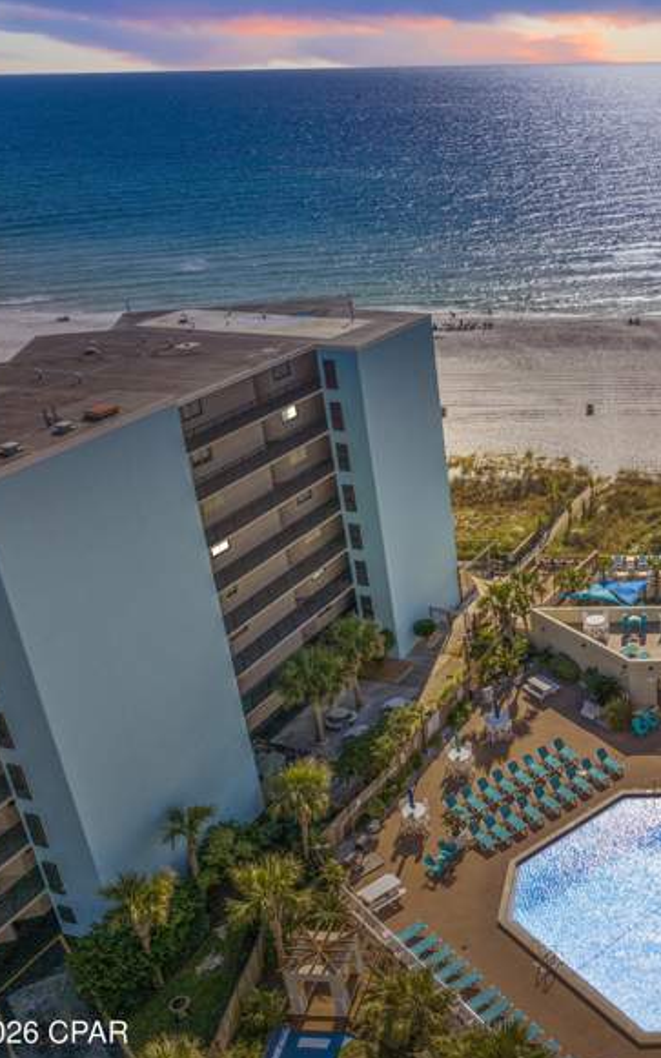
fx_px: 1009
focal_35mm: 35
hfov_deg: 33.0
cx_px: 676
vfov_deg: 55.3
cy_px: 535
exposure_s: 1/2000
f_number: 4.5
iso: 100
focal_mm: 12.29
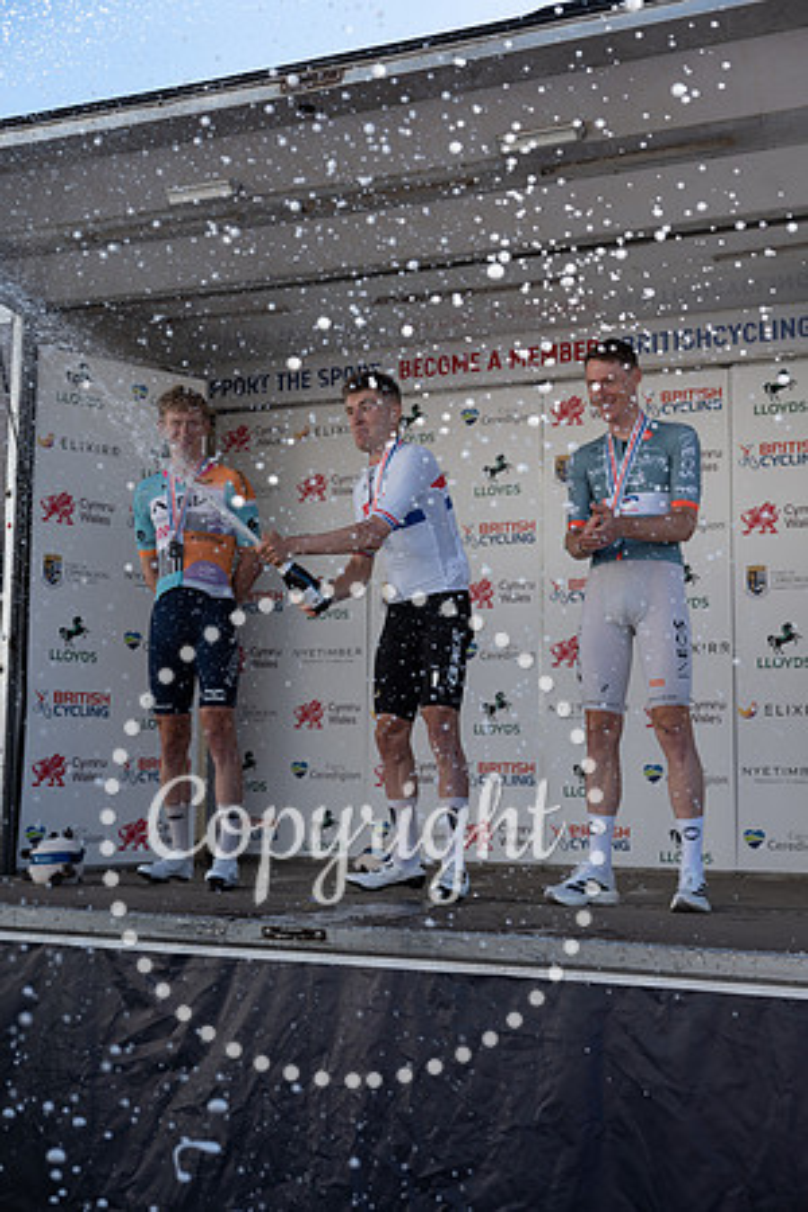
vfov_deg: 46.4
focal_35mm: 42
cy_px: 606
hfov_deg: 31.9
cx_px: 404
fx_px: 1414
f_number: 3.2
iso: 125
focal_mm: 42
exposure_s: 1/1000
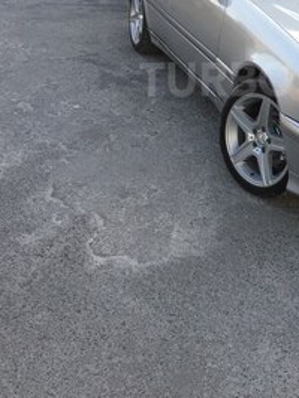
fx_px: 621
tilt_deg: -16.9
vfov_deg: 34.4
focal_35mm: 54
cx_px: 254
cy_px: 79
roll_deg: -6.4
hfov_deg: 26.4
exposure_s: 1/488
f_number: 2.2
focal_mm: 4.15
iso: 32
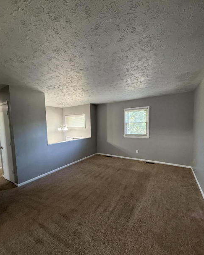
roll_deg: +0.4
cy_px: 135
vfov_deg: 96.7
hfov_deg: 84.0
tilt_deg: -4.5
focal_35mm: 15
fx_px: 113
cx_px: 99
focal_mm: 2.22
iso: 320
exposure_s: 1/60
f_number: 2.2
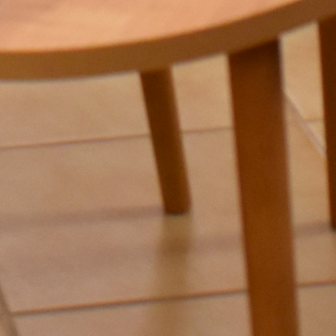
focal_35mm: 311
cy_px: -790
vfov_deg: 5.2
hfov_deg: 5.6
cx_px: -27
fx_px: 3415
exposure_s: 1/60
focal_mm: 21
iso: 720
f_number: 4
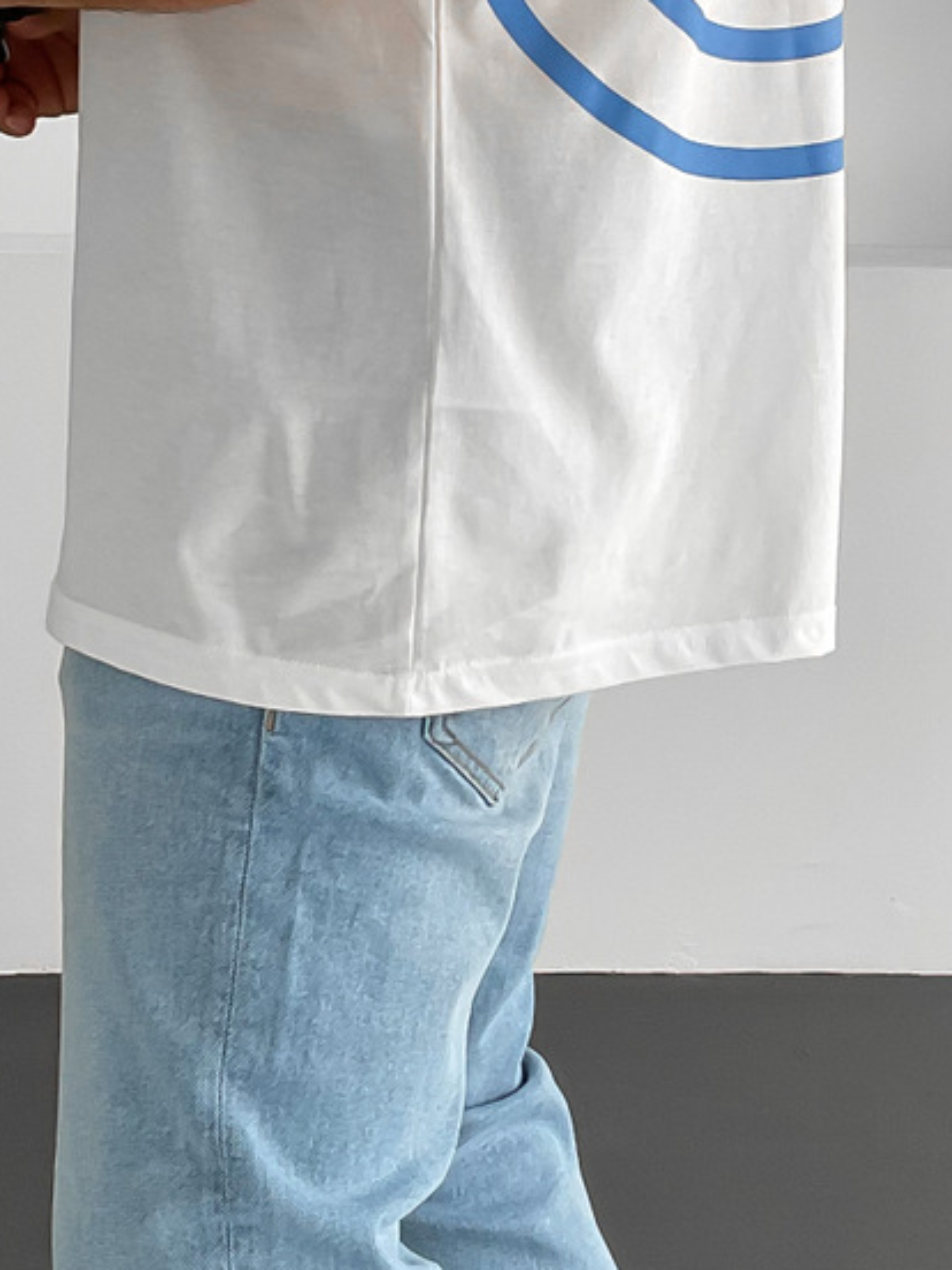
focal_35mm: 84
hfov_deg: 17.5
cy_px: 456
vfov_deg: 23.2
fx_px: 3080
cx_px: 701
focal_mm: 3
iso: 32
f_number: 1.8
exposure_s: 1/120
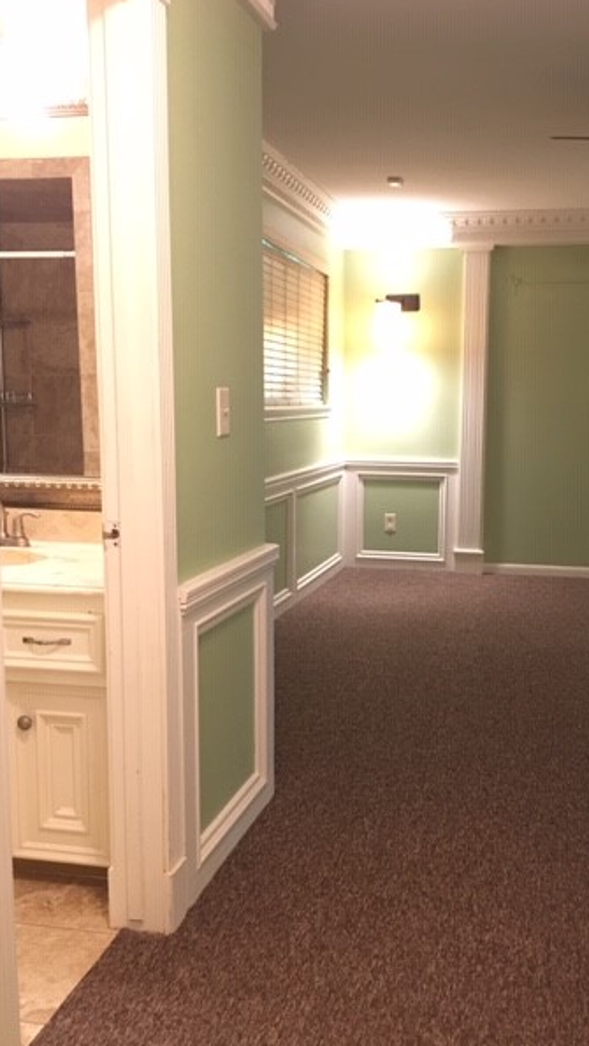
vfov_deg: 58.0
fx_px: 943
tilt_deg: -7.3
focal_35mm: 34
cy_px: 545
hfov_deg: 34.5
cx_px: 374
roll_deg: -1.6
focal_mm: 4.15
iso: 50
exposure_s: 1/4
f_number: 2.2
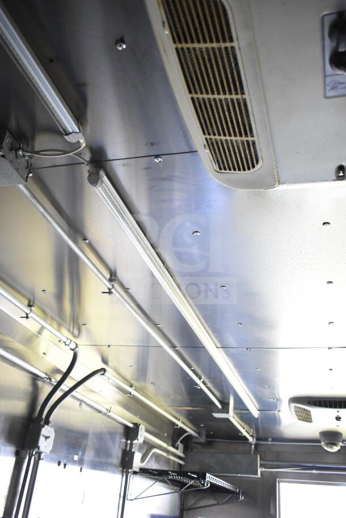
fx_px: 497
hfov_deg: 38.4
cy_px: 259
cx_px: 173
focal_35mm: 34
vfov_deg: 55.1
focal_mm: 23
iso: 1600
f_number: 4
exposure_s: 1/60
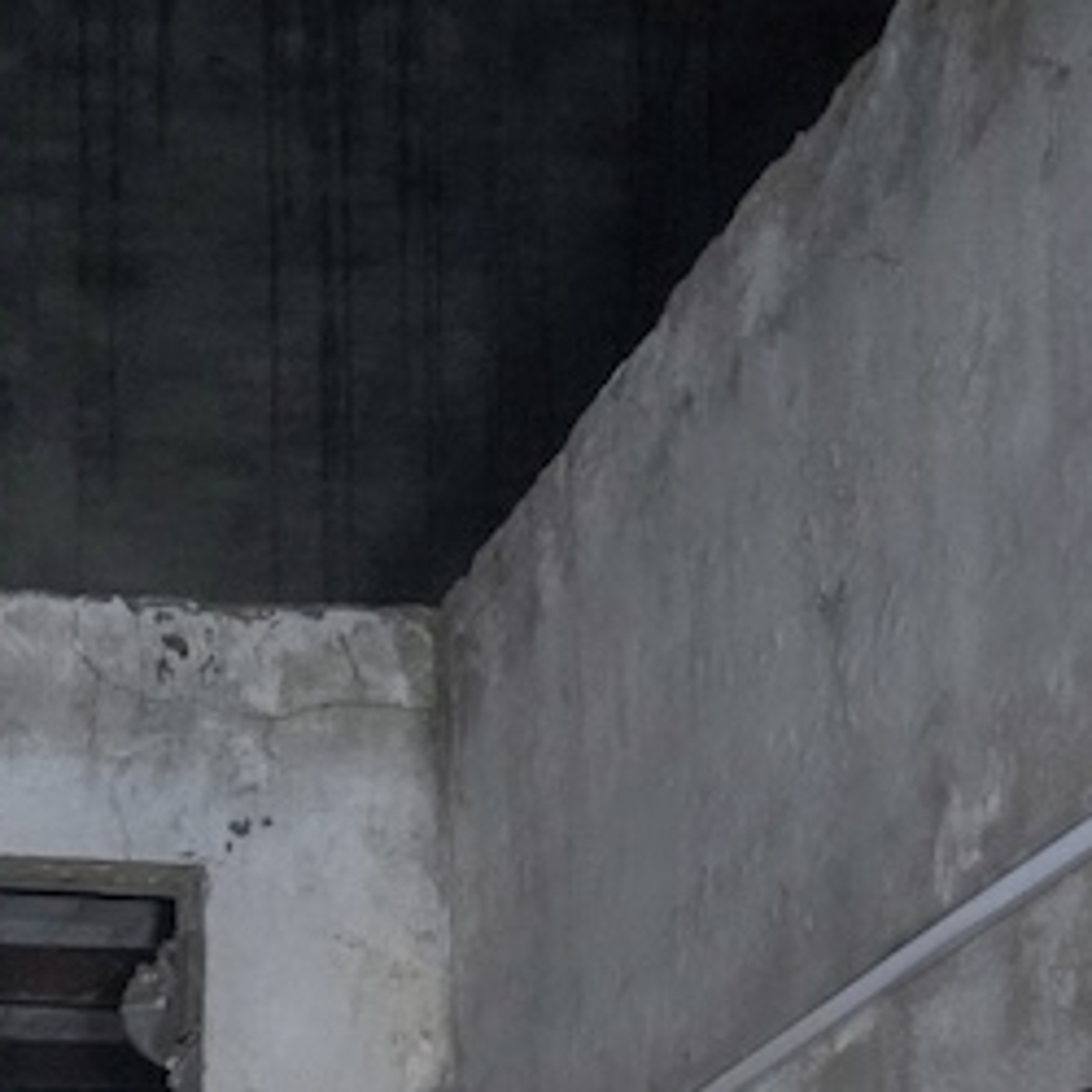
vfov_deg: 16.2
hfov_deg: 16.5
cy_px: 1664
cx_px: -446
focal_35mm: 98
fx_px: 3498
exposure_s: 1/80
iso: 5000
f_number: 4
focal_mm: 24
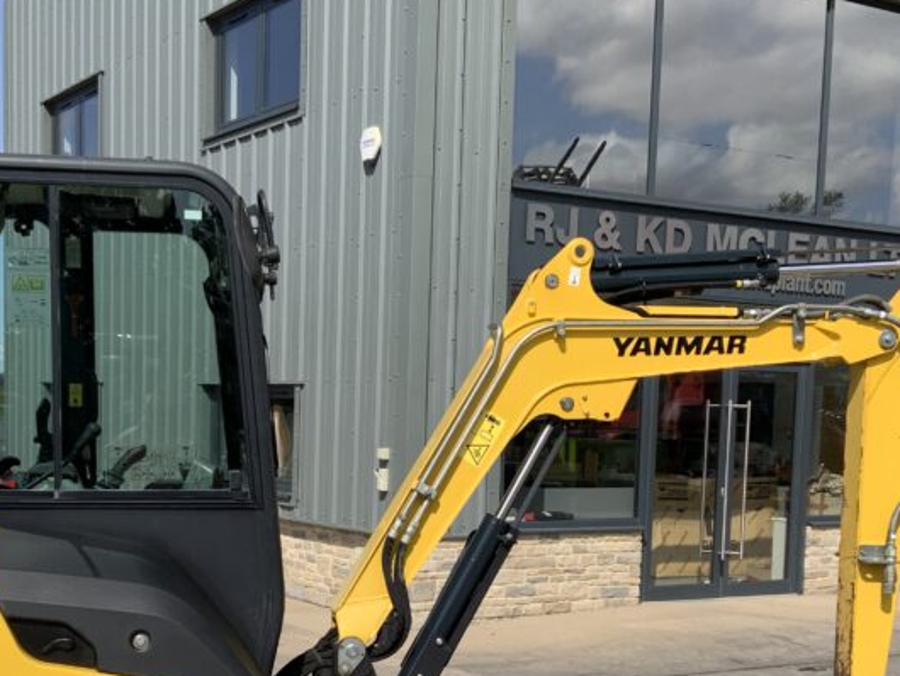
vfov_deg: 25.6
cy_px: 549
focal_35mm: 56
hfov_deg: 34.3
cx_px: 389
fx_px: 1457
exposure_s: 1/2141
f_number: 1.8
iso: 16
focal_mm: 3
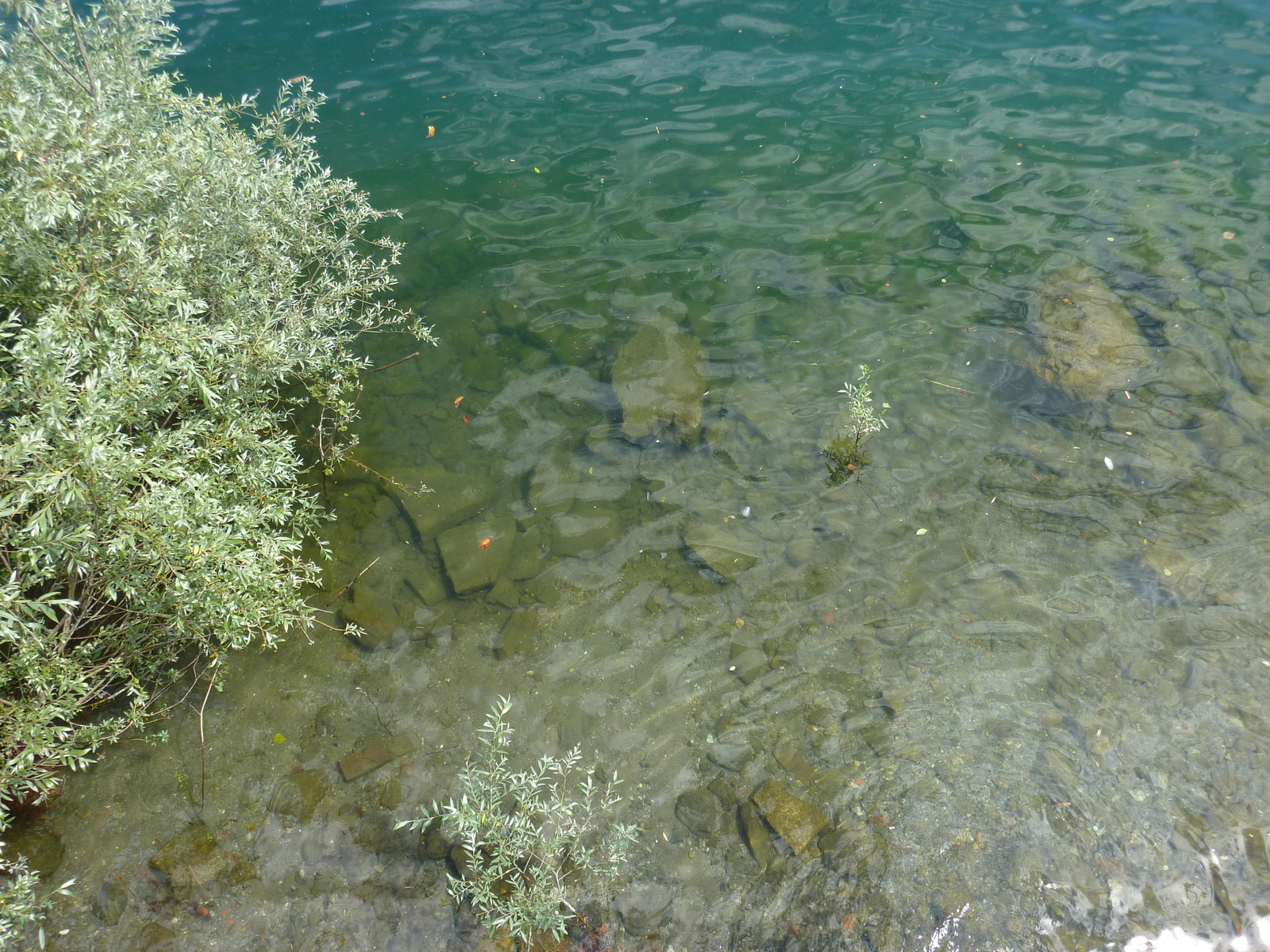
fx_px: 1101
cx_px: 635
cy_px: 476
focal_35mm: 30
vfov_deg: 46.8
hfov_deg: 60.0
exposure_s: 1/250
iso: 80
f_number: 4
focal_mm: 5
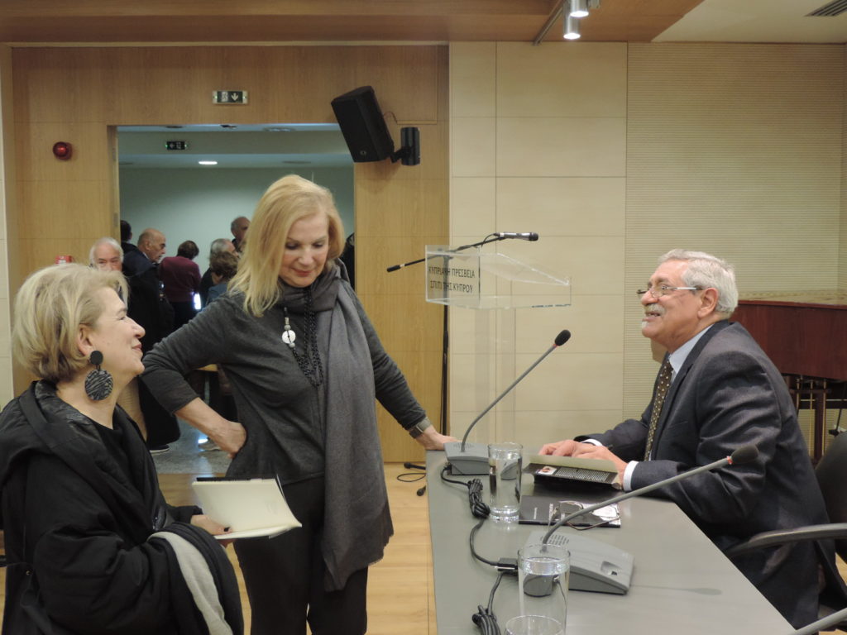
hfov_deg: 46.8
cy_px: 318
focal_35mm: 40
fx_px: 979
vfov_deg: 36.0
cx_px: 424
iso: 400
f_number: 3.3
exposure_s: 1/30
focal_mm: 7.1
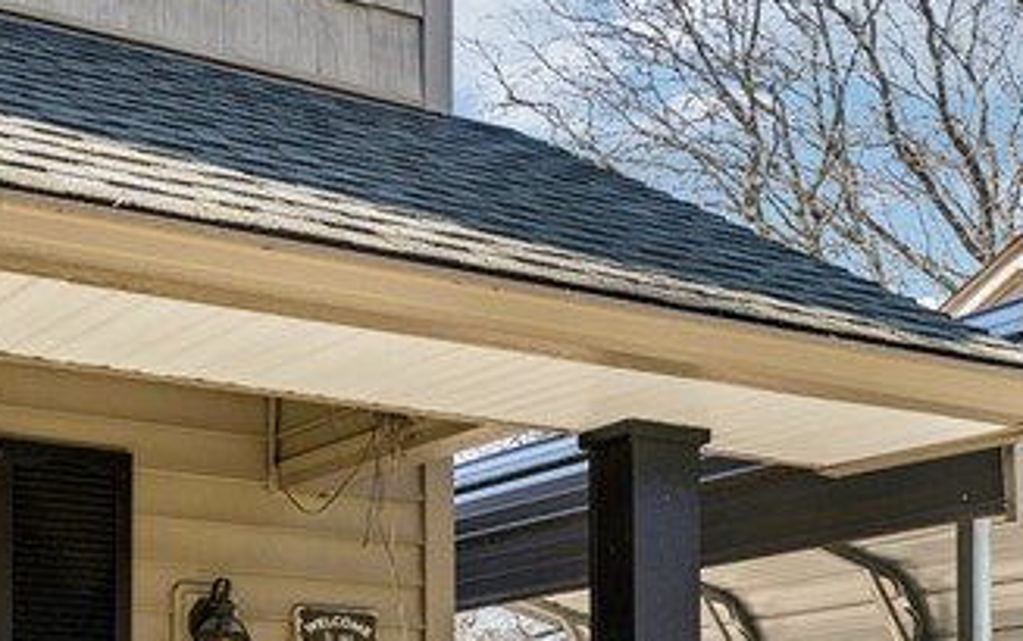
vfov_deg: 16.6
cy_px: 893
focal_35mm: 73
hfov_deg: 28.0
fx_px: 2047
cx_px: 629
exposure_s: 1/160
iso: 160
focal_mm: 21.7
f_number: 8
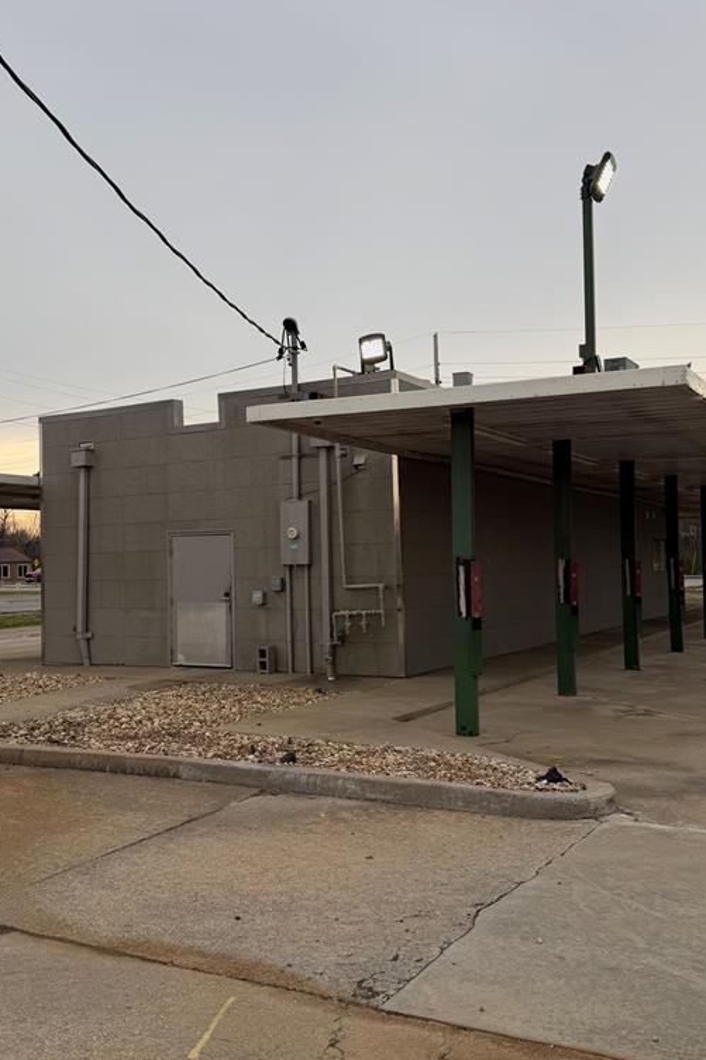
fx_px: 1001
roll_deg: +1.5
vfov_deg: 55.8
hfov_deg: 38.7
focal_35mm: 34
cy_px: 530
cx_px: 272
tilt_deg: +2.1
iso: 80
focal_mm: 6.76
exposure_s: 1/735
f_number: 1.78
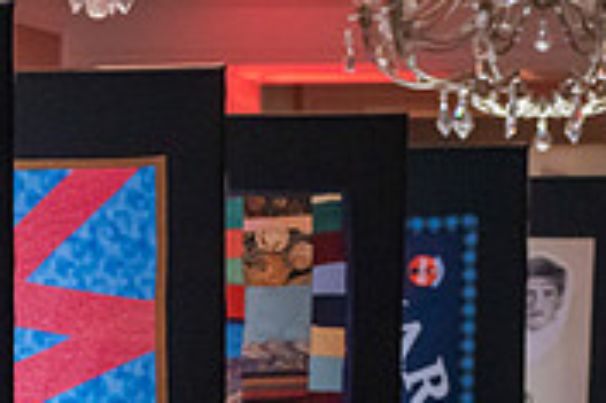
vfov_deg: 3.9
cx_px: -59
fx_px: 5836
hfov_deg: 5.9
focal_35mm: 347
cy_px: 608
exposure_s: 1/125
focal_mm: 70
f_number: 4.5
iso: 3200
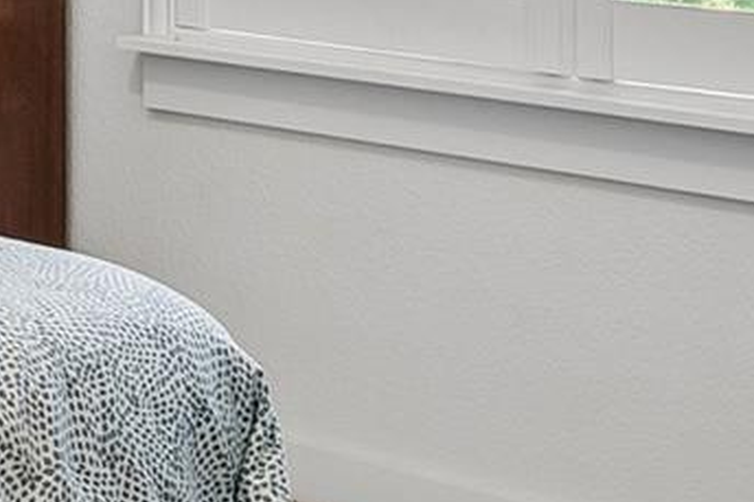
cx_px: -929
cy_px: -197
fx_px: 2428
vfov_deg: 11.4
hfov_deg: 13.8
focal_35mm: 116
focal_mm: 19.5
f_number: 8
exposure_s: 1/3.33
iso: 320
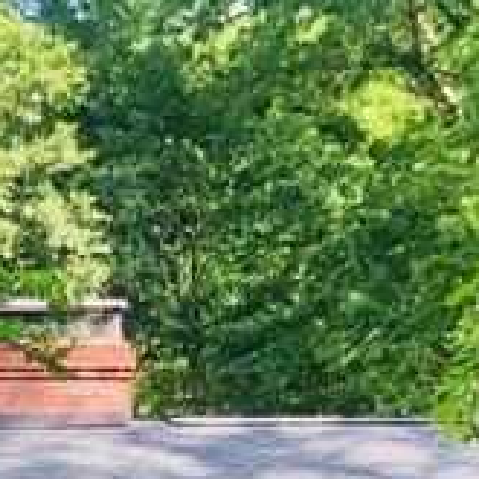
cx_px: -212
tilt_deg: -5.6
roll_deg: +0.8
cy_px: 999
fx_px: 2411
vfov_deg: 10.3
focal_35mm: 154
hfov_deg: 11.0
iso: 25
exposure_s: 1/120
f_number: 1.8
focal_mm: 3.99
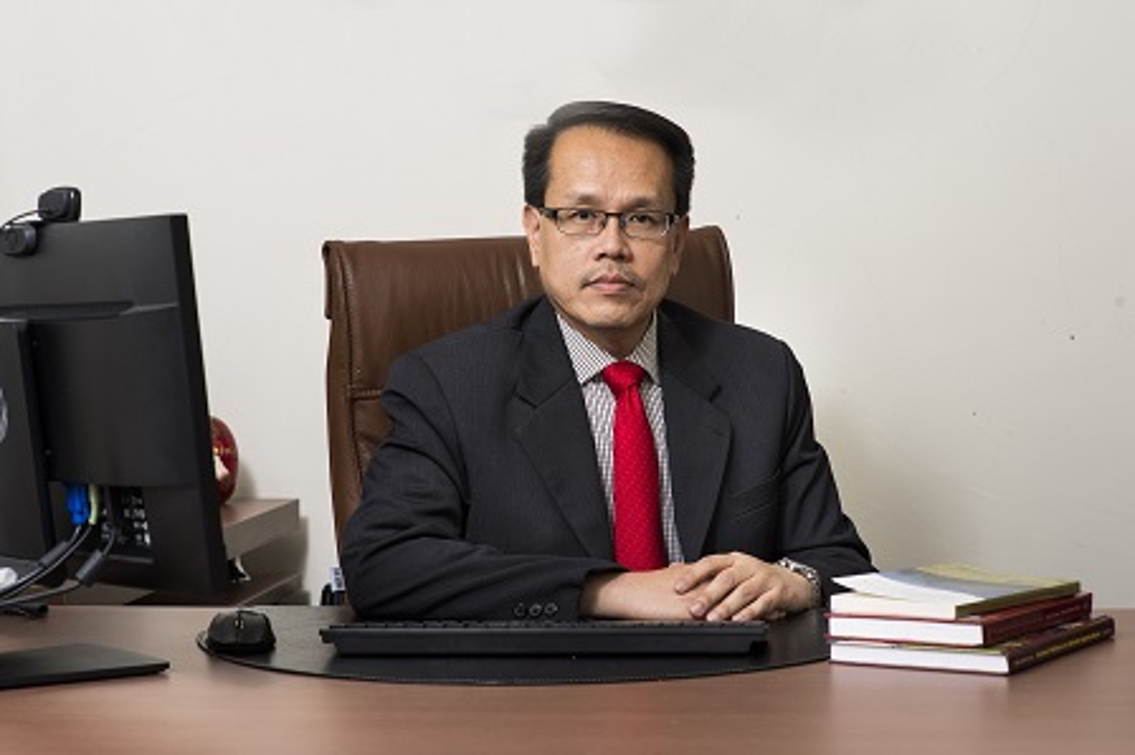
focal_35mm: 85
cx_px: 568
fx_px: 2678
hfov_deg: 23.9
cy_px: 378
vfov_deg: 16.0
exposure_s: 1/50
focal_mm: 85
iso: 50
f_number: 8
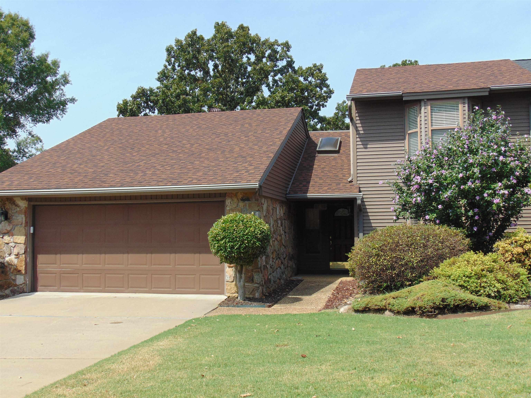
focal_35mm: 39
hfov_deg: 47.9
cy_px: 199
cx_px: 266
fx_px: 598
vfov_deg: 36.8
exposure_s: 1/200
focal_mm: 6.9
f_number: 8.5
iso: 80
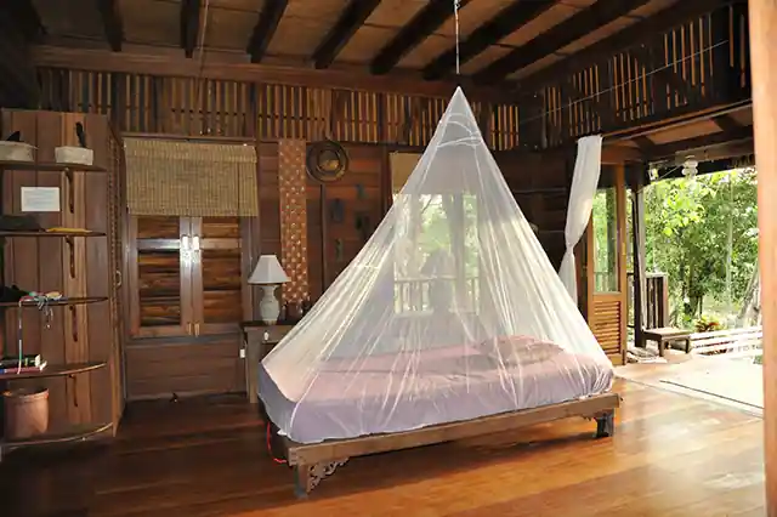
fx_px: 518
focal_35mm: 24
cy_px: 258
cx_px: 388
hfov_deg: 73.8
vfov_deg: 53.1
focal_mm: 24
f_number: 7.1
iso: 3200
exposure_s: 1/80
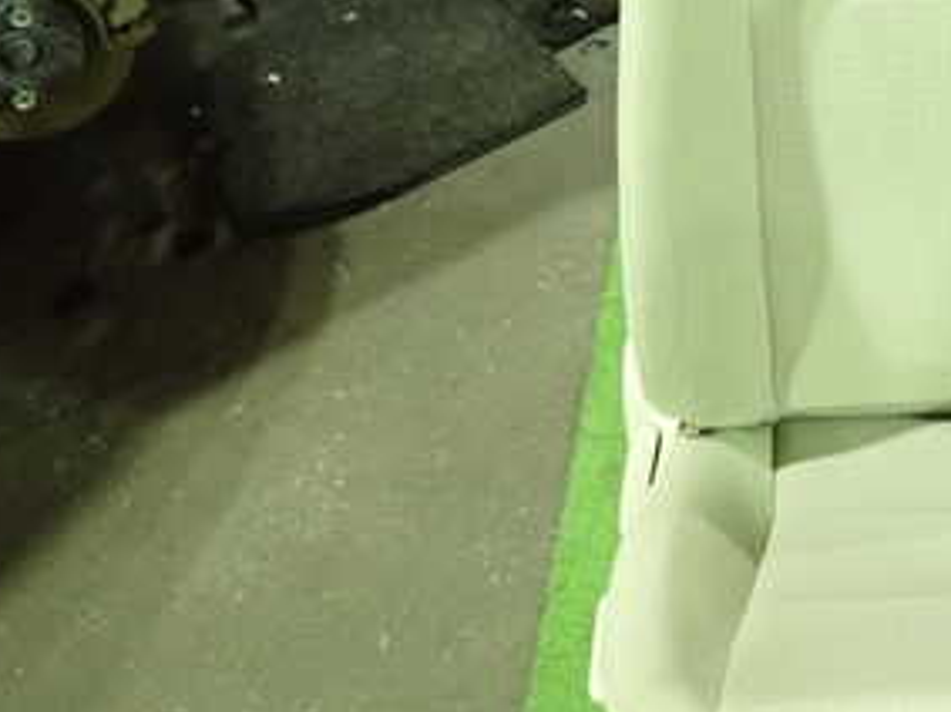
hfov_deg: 34.3
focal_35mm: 53
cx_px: 847
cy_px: 296
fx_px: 1455
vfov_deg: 27.5
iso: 800
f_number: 2
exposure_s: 1/25
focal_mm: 4.5
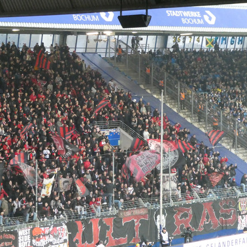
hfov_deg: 14.9
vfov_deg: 14.9
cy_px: 128
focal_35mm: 117
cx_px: 93
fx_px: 945
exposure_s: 1/60
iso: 1600
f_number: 4.9
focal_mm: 16.1
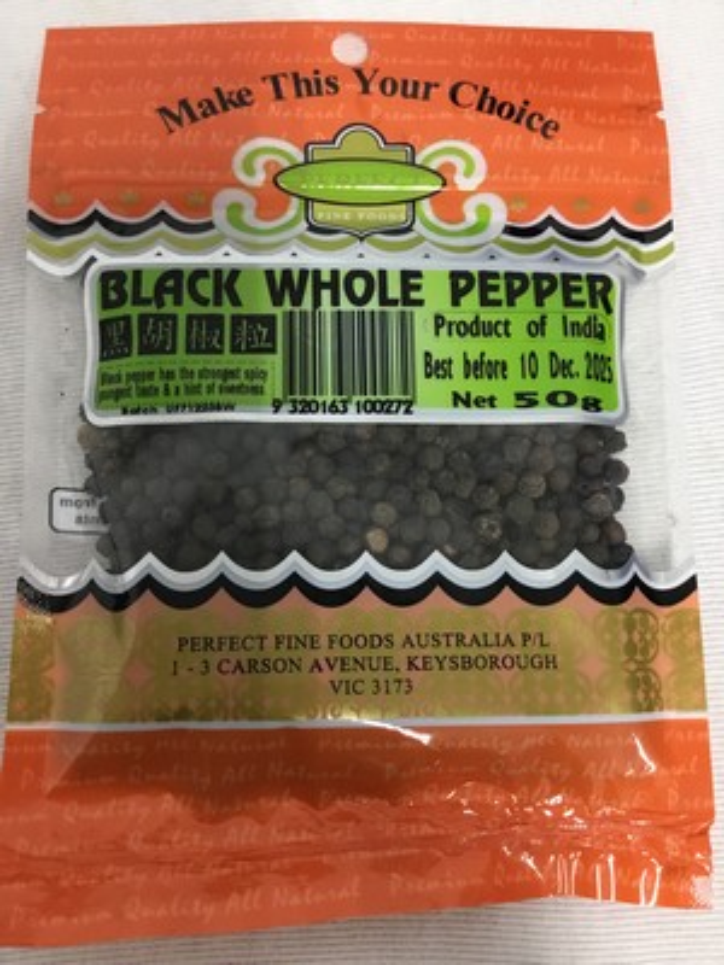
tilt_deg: -84.0
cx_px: 362
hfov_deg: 45.4
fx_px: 864
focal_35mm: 31
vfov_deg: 58.4
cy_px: 482
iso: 250
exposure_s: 1/33
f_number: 2.4
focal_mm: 3.3
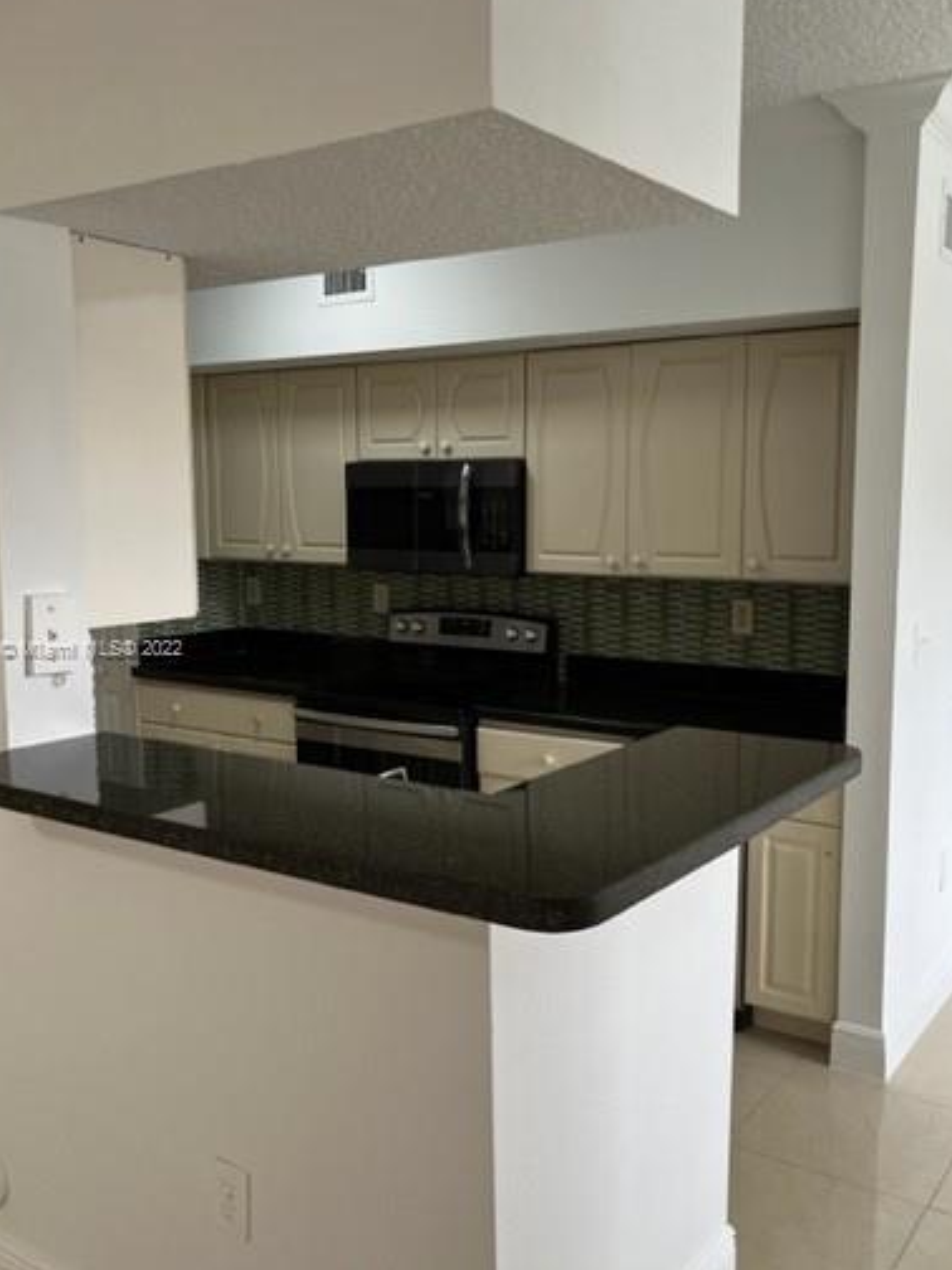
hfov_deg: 42.9
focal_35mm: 33
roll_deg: +0.0
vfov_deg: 55.3
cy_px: 650
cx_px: 499
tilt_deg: -8.0
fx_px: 1210
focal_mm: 5.1
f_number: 1.6
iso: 80
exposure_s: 1/121
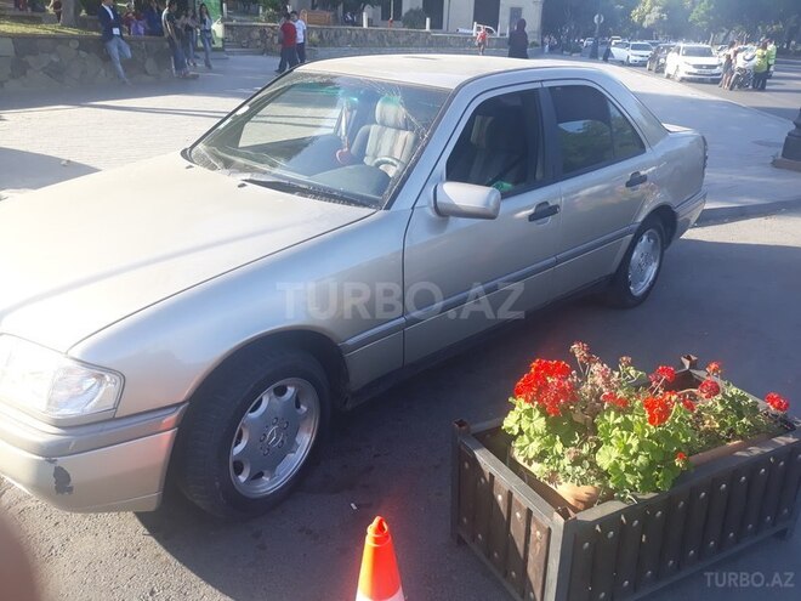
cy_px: 300
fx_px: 625
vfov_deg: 51.4
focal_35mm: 27
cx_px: 400
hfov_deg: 65.3
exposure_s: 1/311
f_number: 1.7
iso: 40
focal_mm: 3.71
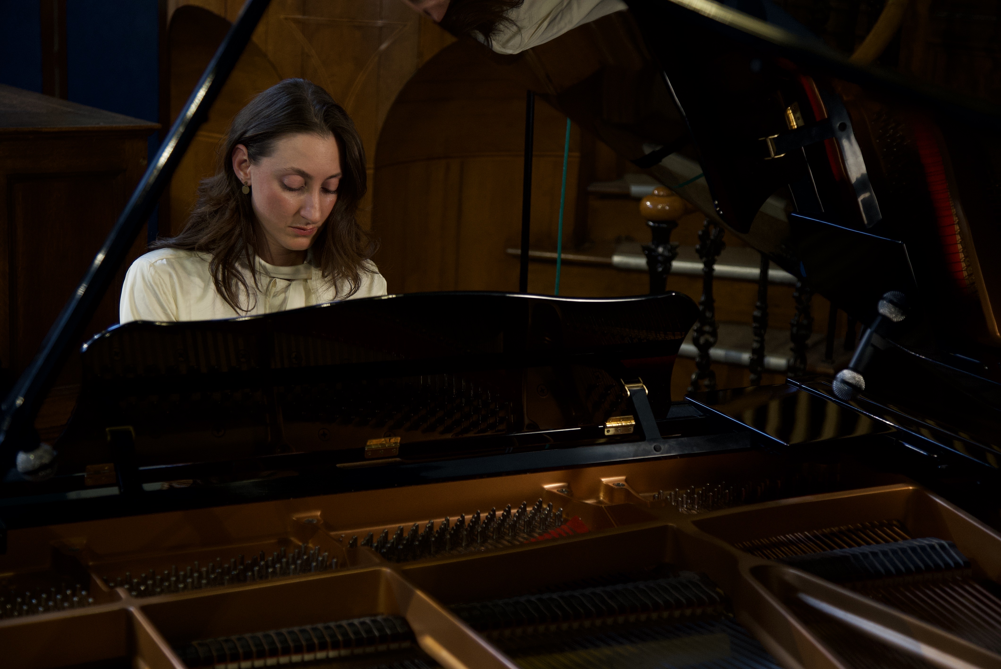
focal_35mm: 65
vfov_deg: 20.9
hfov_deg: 30.9
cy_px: 334
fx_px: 1808
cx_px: 500
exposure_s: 1/200
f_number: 4
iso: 2000
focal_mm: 65
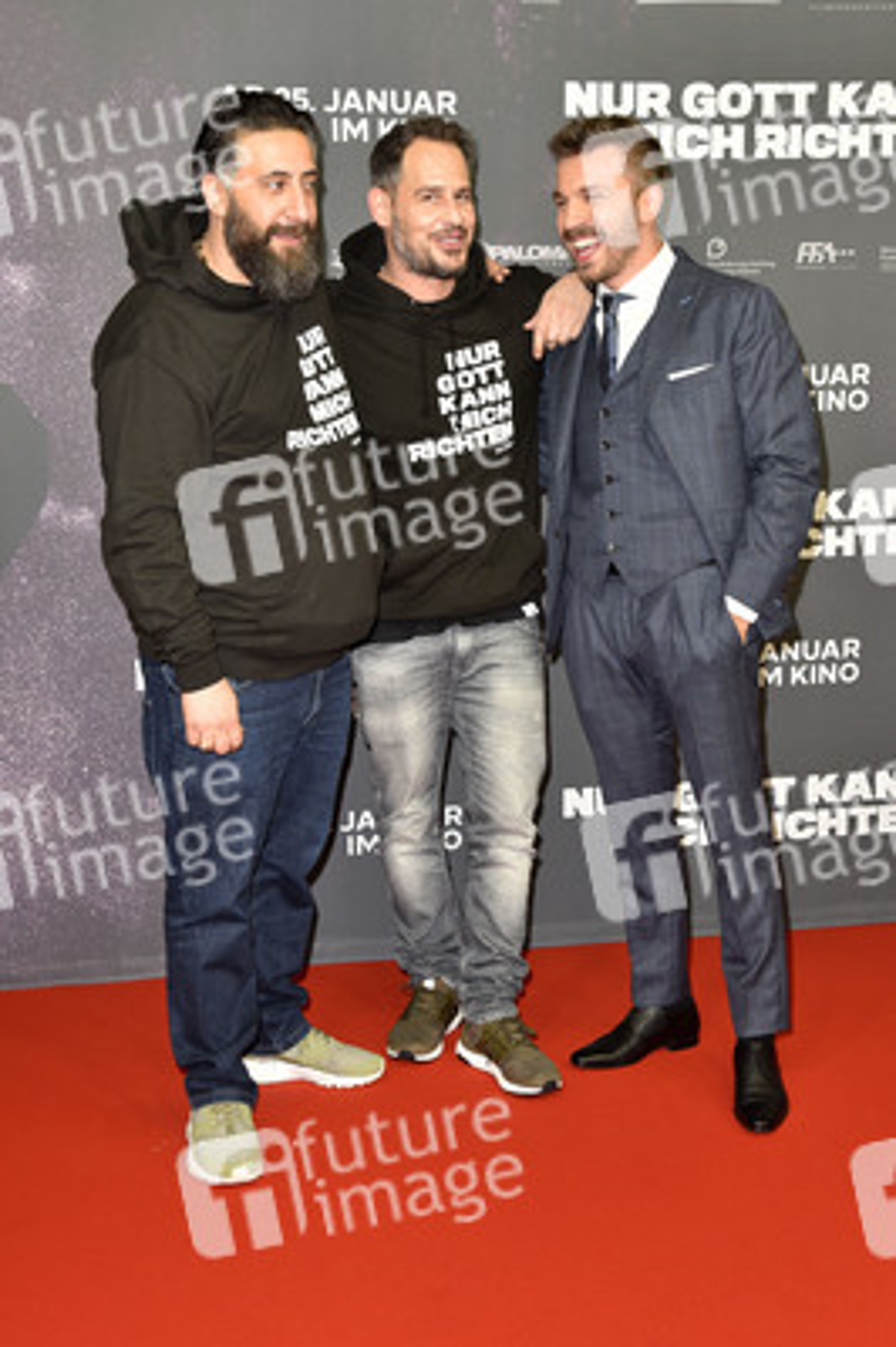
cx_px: 448
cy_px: 674
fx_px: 1870
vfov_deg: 39.6
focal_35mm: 50
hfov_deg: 26.9
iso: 1000
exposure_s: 1/200
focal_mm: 50
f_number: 5.6
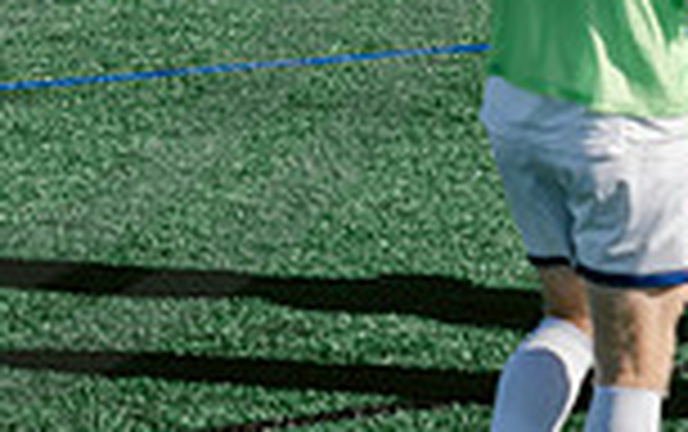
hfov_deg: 7.7
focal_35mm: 270
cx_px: -243
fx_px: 5068
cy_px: -349
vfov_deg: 4.8
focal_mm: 70
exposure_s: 1/2500
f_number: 5.6
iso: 640
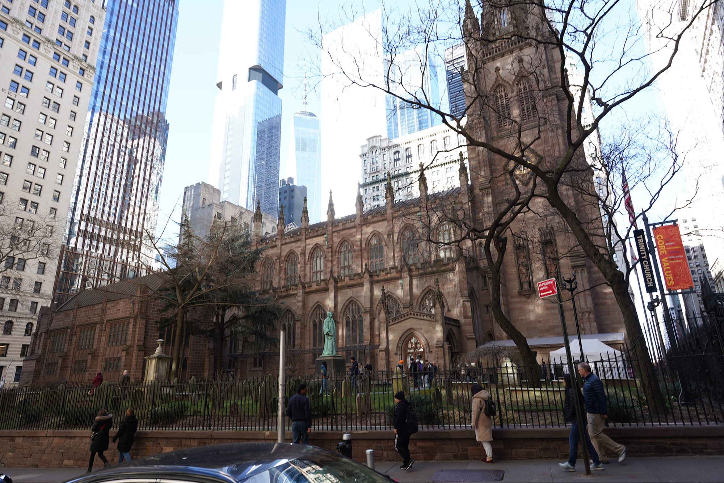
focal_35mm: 20
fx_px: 402
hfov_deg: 84.0
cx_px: 362
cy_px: 242
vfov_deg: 61.9
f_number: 4
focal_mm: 20
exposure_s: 1/100
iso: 100
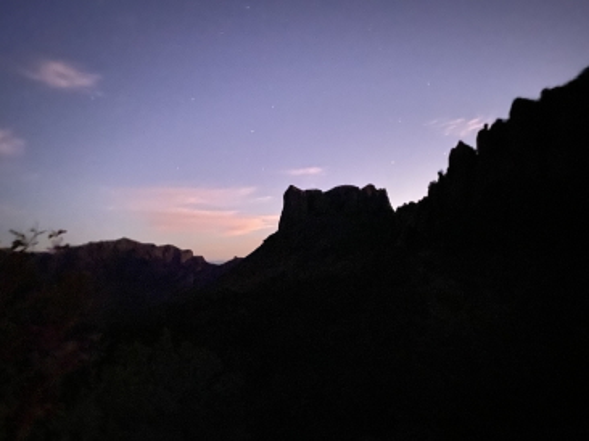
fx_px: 442
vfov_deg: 53.0
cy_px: 220
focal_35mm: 26
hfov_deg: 67.3
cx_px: 294
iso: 3200
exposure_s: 1.1
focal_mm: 4.25
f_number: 1.8
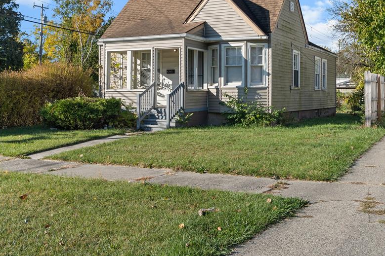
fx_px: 492
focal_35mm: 46
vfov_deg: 29.1
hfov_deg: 42.8
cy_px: 92
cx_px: 194
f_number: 8
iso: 400
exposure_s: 1/200
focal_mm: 35
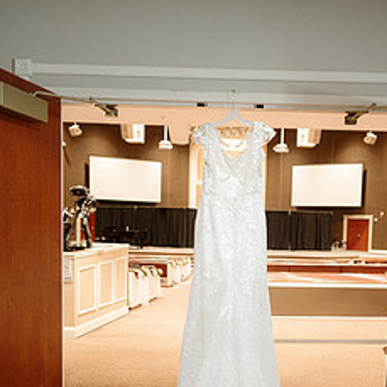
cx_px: 238
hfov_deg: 41.6
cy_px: 267
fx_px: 506
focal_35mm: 40
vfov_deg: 41.2
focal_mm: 24
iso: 1000
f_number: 1.8
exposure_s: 1/160
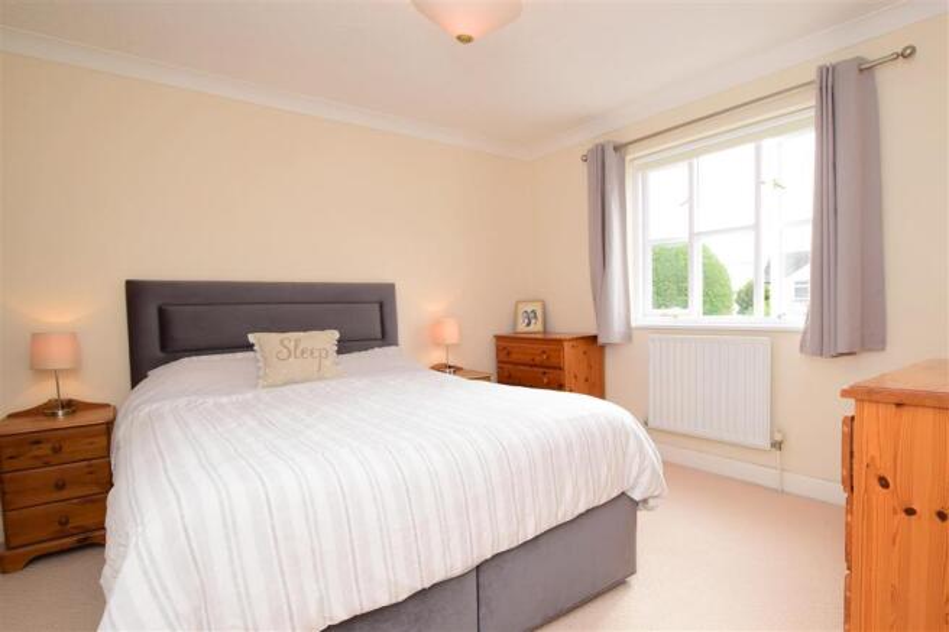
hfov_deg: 95.0
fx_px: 435
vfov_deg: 72.0
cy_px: 316
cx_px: 474
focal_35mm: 16
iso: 400
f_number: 8
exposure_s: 1/100
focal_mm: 11
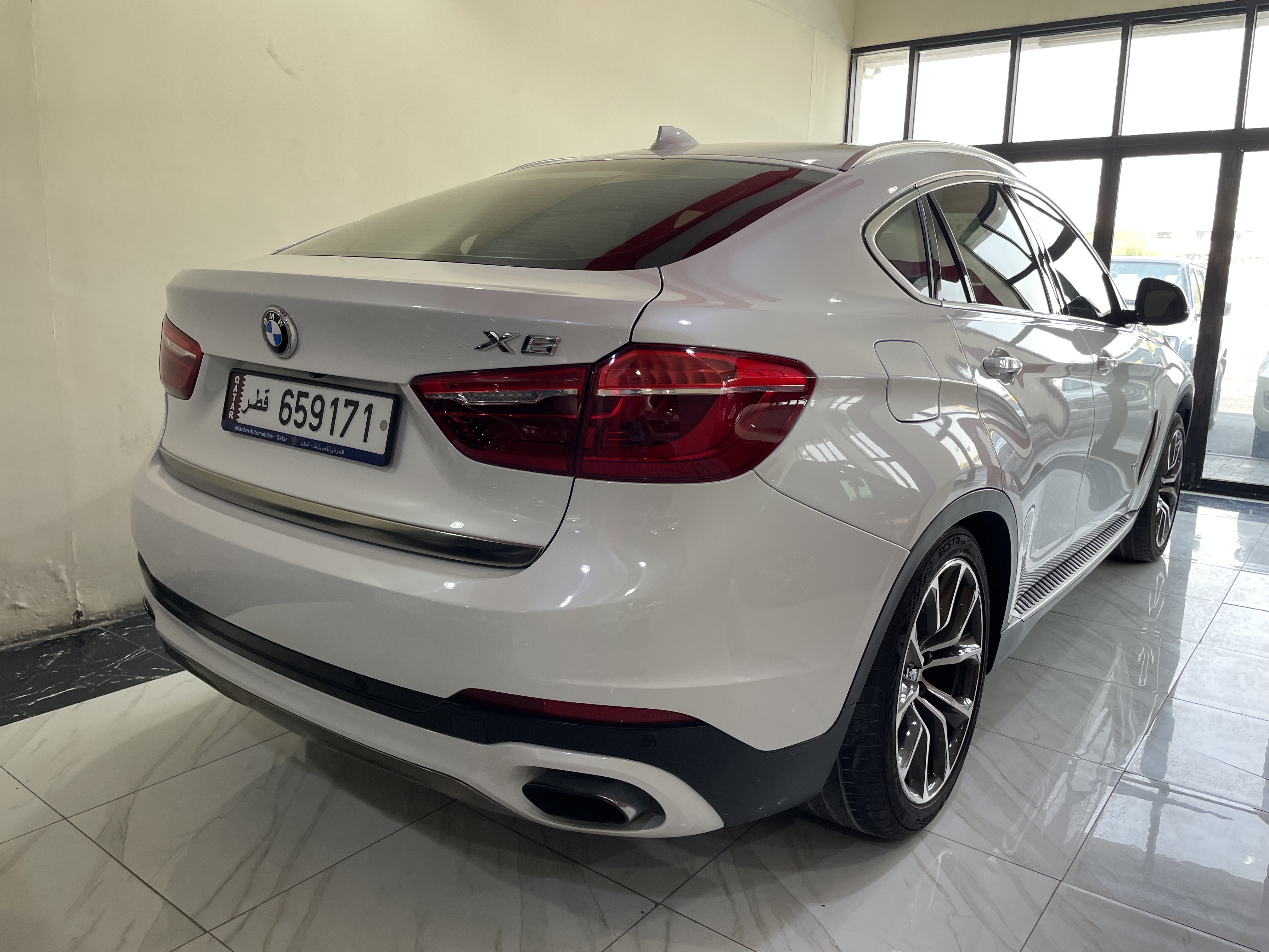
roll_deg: -1.2
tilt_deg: -11.5
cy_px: 476
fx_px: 953
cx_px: 634
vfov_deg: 53.1
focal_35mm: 26
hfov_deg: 67.3
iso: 50
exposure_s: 1/121
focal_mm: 4.2
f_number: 1.6
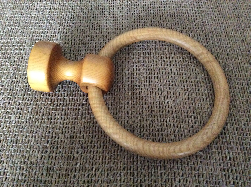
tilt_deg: -63.7
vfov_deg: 44.1
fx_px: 232
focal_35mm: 32
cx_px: 126
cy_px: 94
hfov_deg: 56.9
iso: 800
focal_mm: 3.3
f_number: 2.4
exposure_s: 1/17
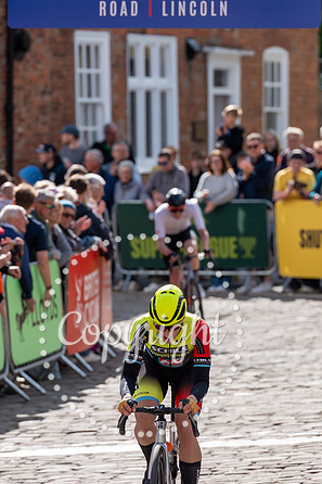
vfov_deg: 6.8
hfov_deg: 4.5
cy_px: 243
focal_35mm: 303
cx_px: 175
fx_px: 4068
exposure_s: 1/1000
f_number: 4
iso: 160
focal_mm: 200
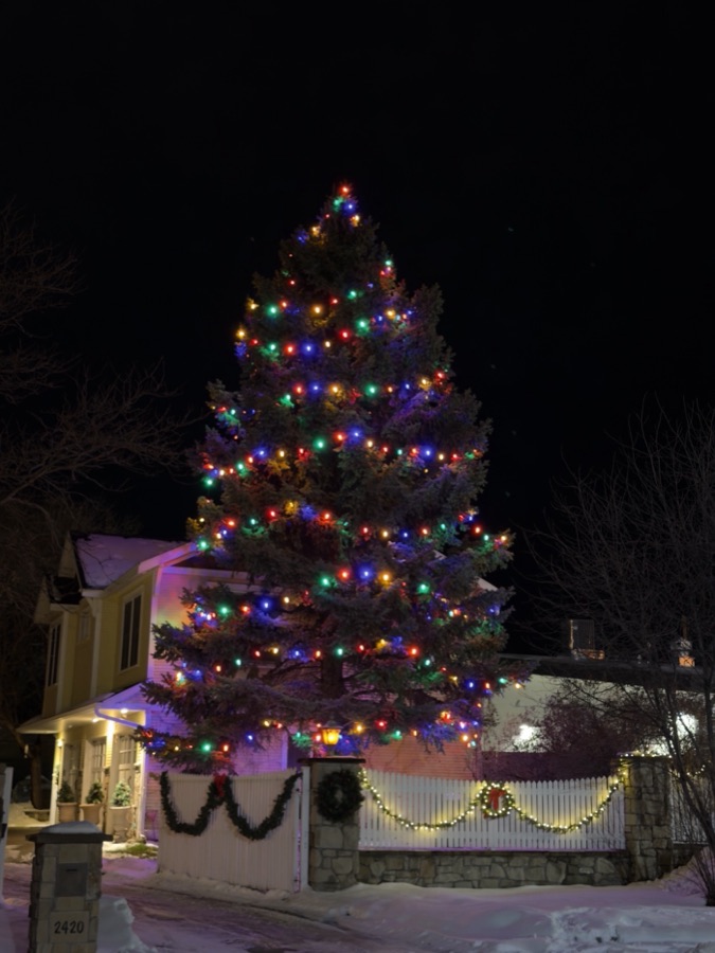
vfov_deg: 39.7
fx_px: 1322
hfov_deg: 30.3
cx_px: 358
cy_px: 476
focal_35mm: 48
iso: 1000
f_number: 1.78
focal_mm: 6.76
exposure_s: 1/20
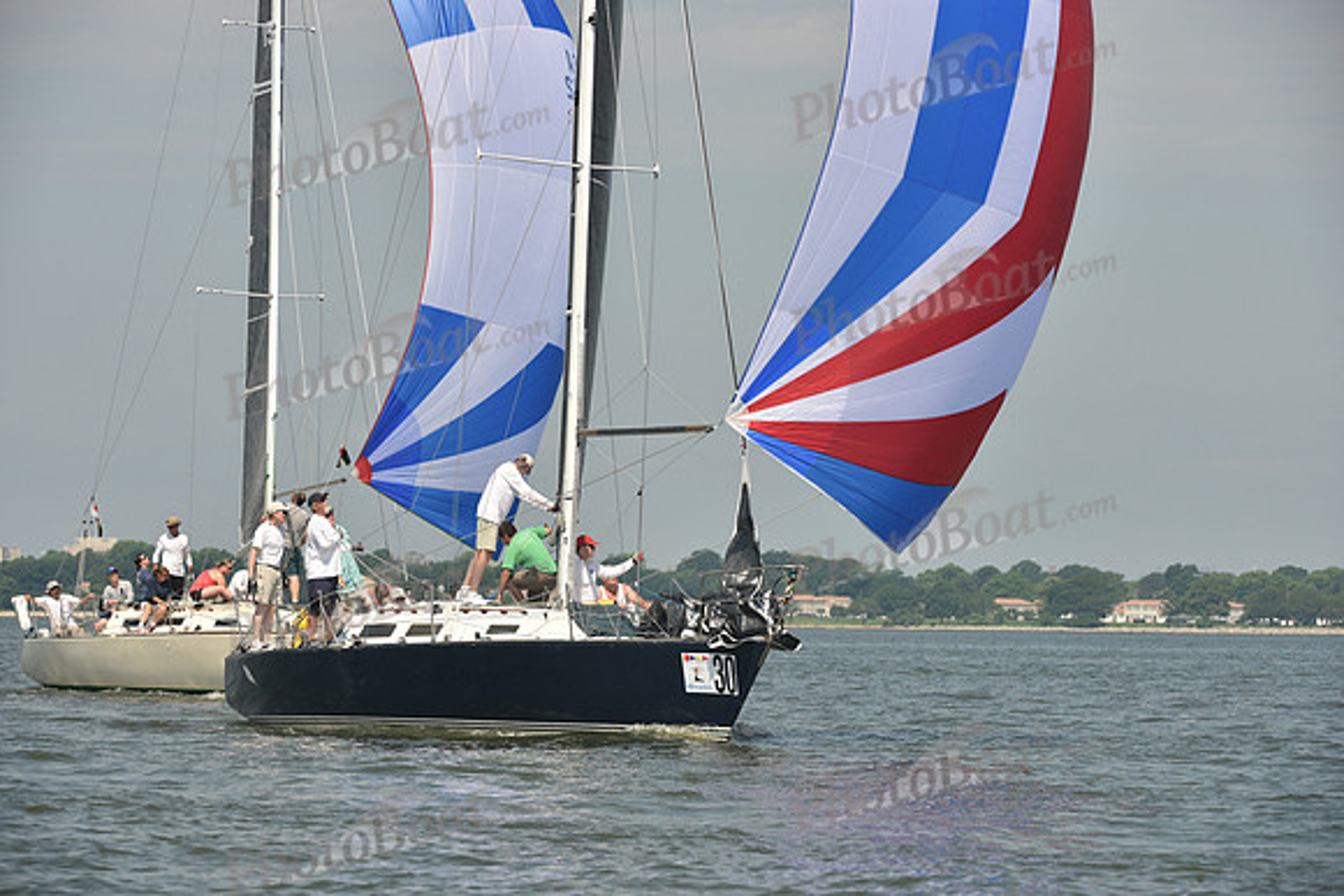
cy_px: 448
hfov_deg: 10.3
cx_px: 672
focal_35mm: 200
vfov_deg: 6.9
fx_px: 7468
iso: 320
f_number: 8
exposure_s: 1/1250
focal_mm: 200
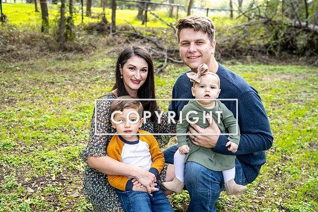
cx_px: 159
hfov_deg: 54.4
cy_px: 106
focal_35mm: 35
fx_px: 309
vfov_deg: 37.9
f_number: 3.2
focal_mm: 35
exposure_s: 1/125
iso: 160
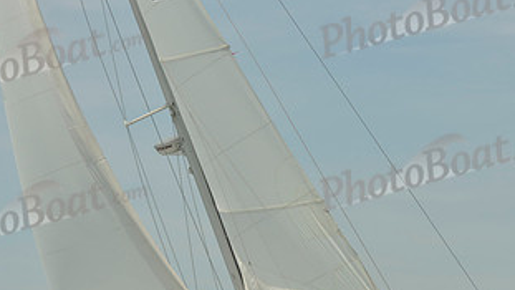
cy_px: 278
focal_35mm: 137
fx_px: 1871
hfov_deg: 15.7
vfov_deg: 8.8
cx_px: 235
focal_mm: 70
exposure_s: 1/1250
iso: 200
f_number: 7.1
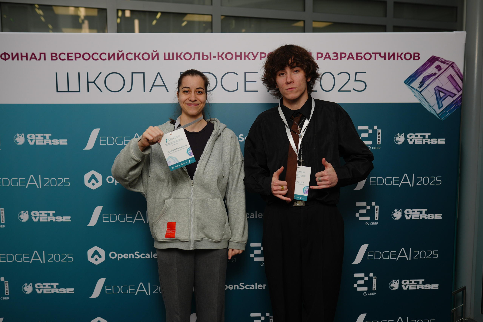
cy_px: 161
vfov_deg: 37.9
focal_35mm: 35
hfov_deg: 54.4
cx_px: 242
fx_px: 470
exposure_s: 1/160
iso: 80
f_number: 2.5
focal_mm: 35
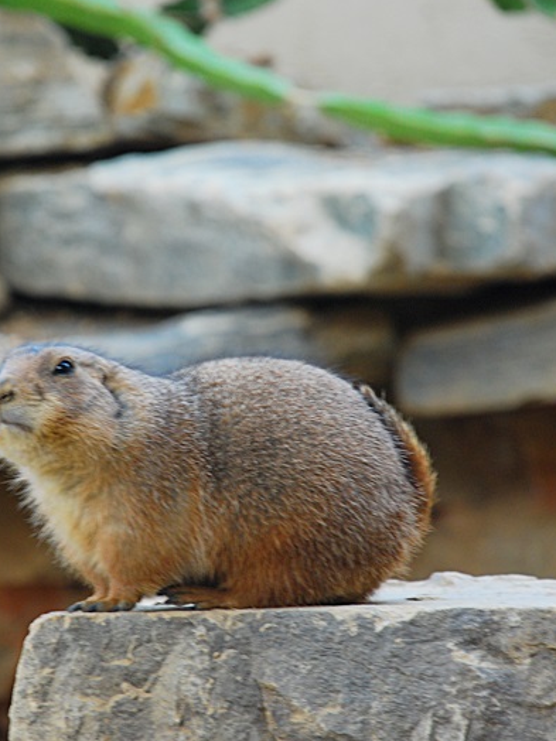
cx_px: 168
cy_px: 373
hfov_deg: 5.0
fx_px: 6376
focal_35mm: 298
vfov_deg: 6.7
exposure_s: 1/50
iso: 400
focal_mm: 135
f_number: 5.6
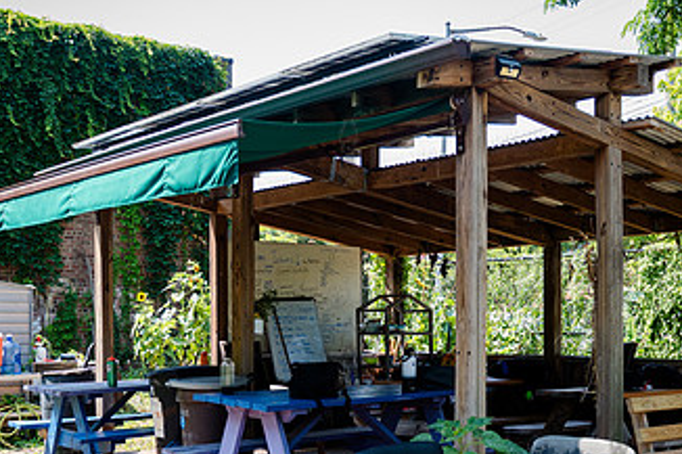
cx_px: 347
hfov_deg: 38.2
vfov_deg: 25.6
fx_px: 985
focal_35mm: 52
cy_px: 353
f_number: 3.5
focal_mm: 29
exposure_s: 1/640
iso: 500
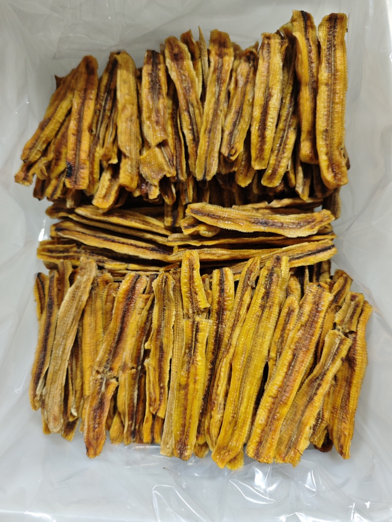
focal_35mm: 23
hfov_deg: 58.9
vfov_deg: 73.9
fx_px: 347
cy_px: 261
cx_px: 196
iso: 400
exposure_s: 1/50
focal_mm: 6.55
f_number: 1.6
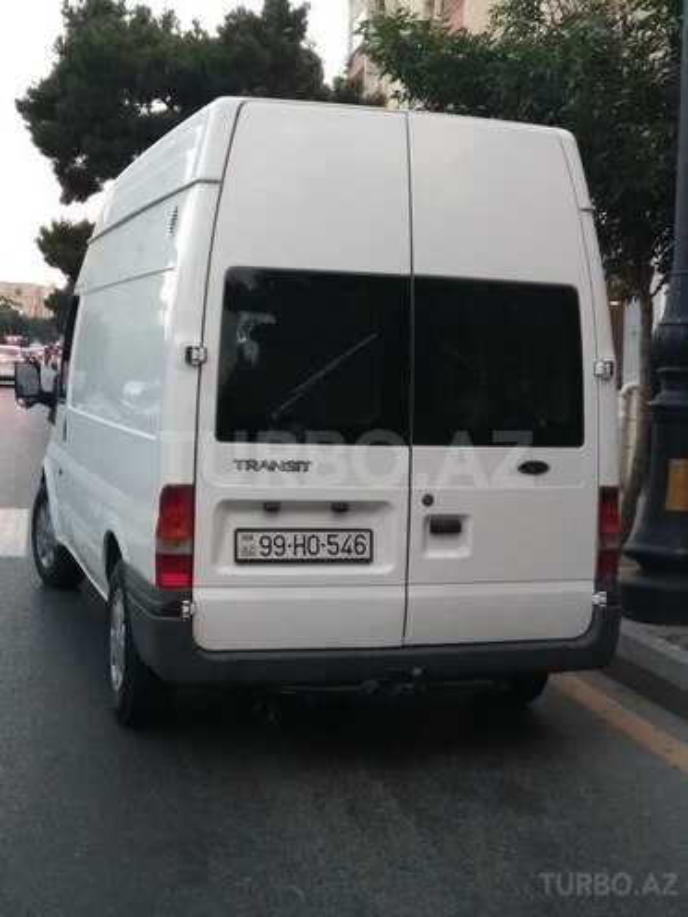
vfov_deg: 79.0
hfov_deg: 63.4
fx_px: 557
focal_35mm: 21
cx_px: 344
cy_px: 458
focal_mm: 3.57
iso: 314
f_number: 2
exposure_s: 1/50
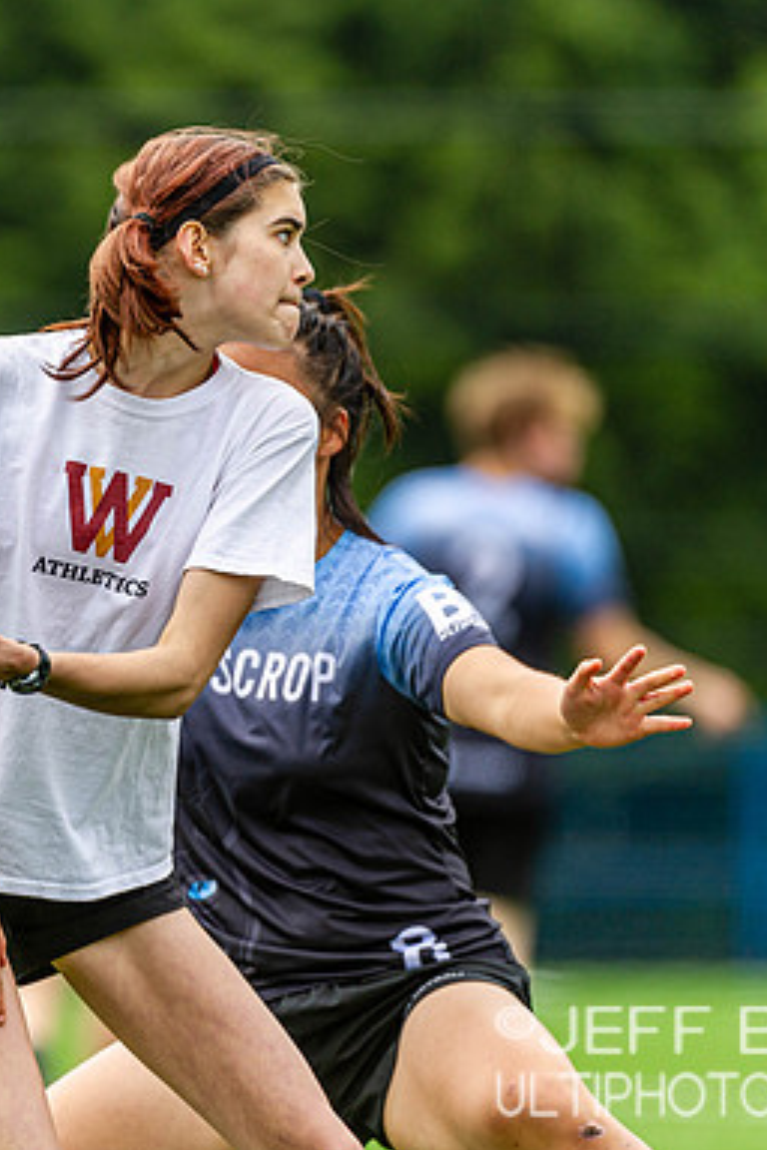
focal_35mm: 604
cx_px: 297
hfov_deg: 2.3
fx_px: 19301
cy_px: 575
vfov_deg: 3.4
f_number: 4
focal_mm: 400
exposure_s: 1/1000
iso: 200
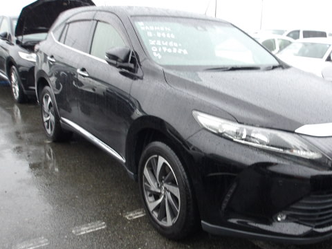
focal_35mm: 36
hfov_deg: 50.8
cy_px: 139
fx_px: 345
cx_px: 210
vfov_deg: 39.6
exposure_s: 1/60
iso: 399
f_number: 10.4
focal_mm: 4.9
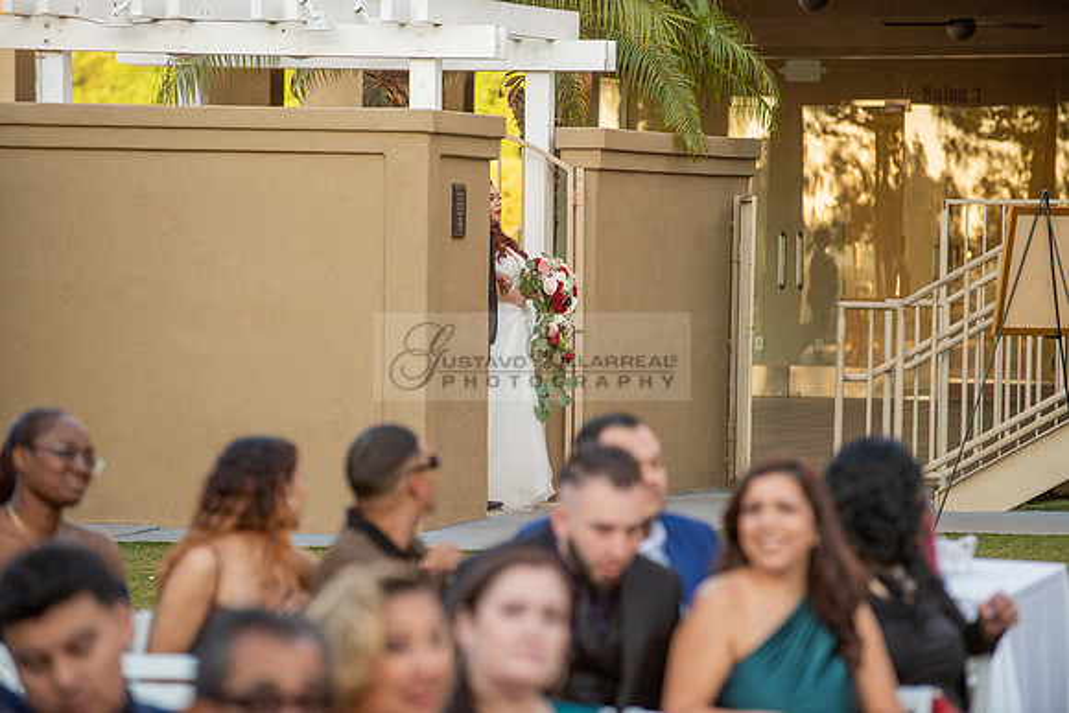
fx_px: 5940
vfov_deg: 6.9
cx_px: 534
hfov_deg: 10.3
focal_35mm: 200
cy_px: 356
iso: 800
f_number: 4
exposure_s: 1/320
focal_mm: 200
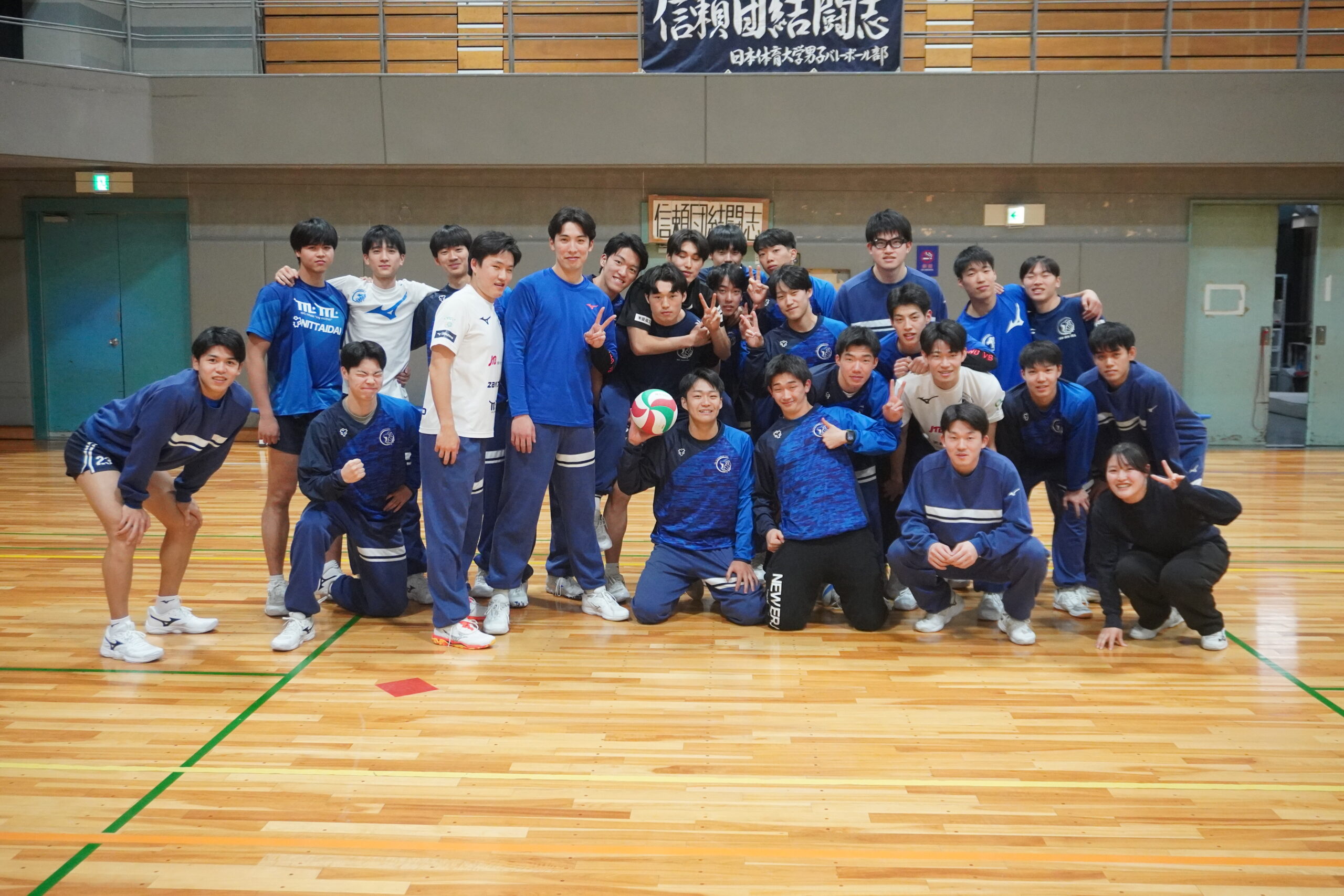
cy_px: 448
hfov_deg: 53.1
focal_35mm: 36
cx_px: 672
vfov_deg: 36.9
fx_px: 1344
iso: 3200
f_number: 4.5
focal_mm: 24
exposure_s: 1/125
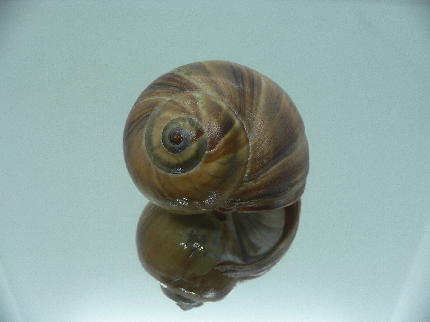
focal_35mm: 35
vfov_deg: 40.7
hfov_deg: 52.6
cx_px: 215
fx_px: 435
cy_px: 161
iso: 100
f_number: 2.8
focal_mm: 4.6
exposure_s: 1/60
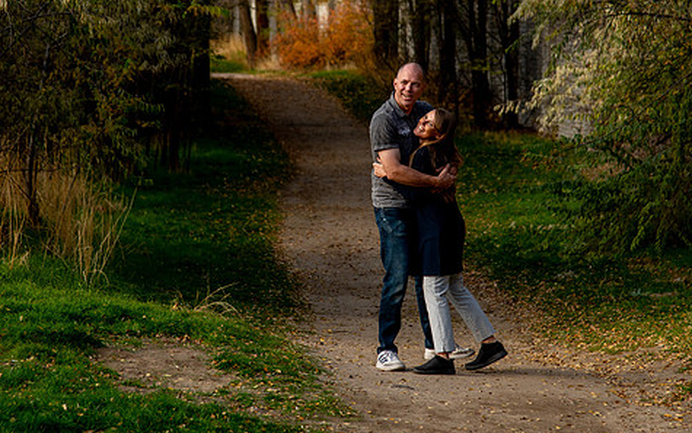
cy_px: 135
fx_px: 2961
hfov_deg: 13.3
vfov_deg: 8.4
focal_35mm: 157
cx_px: 322
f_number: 4.5
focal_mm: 98
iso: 400
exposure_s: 1/400
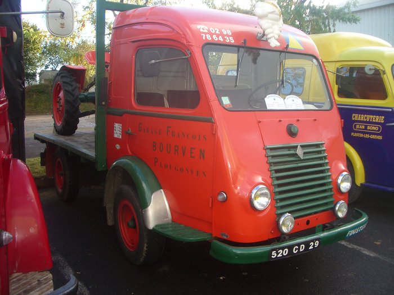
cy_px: 148
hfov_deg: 52.6
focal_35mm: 35
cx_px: 197
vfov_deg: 40.7
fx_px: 398
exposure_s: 1/100
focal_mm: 5.8
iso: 80
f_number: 2.6
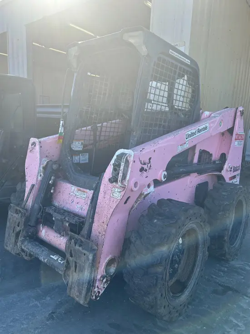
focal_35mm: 26
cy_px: 167
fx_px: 250
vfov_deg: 67.3
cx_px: 125
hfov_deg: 53.1
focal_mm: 5.7
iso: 50
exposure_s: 1/1597
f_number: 1.5
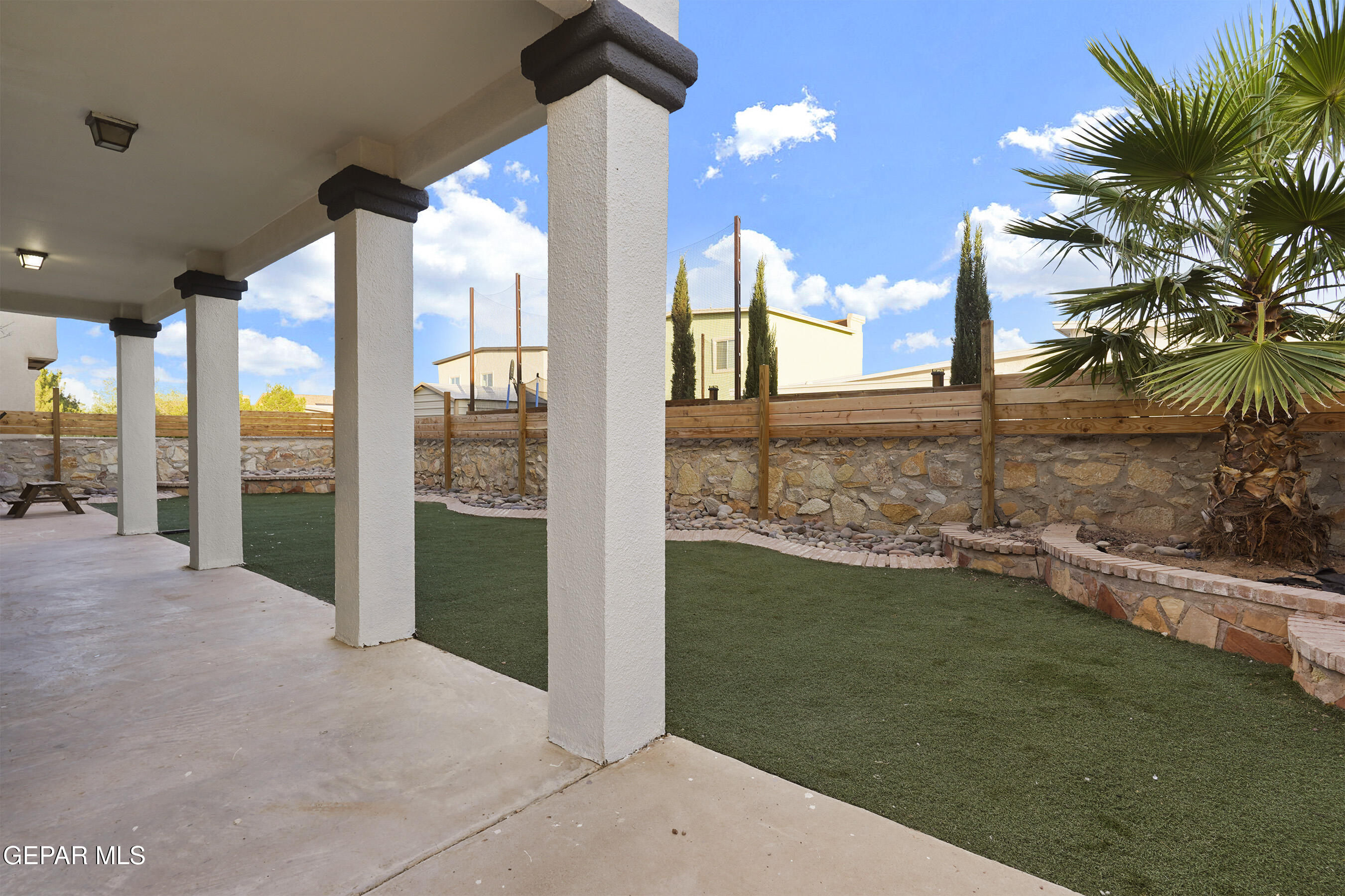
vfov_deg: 70.4
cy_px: 448
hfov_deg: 93.3
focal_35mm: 17
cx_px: 672
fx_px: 635
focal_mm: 17
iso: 160
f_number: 8
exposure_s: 1/30
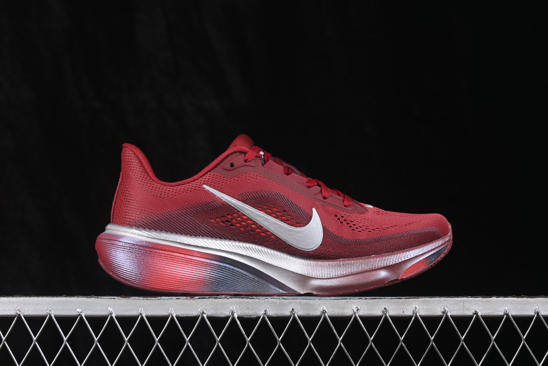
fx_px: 1142
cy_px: 183
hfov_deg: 27.0
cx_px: 274
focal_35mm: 75
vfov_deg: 18.2
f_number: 7.1
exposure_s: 1/60
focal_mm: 50
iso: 160
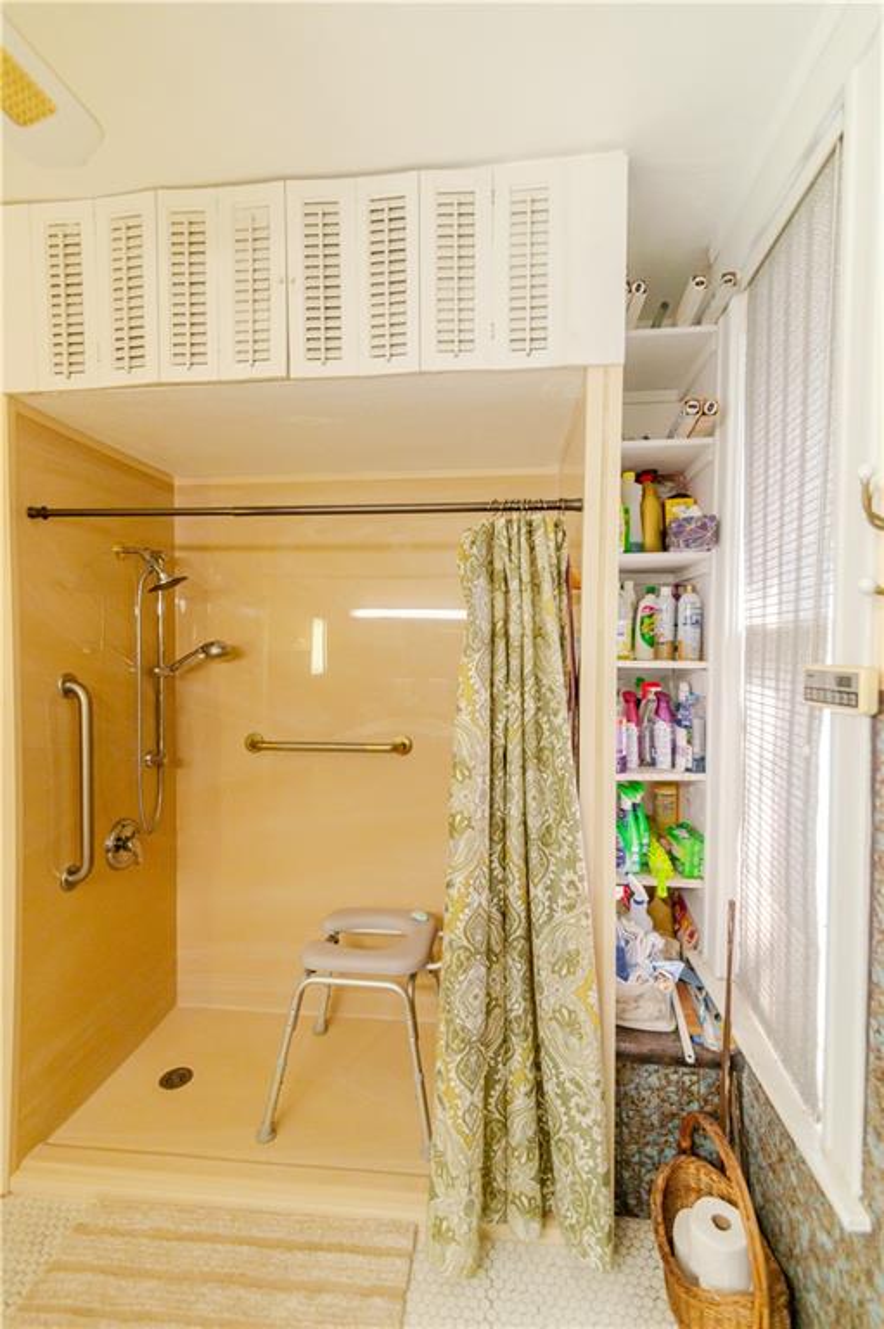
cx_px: 442
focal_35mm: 16
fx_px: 590
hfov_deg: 73.7
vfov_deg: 96.8
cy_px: 664
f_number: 3.5
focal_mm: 16
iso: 640
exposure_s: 1/400
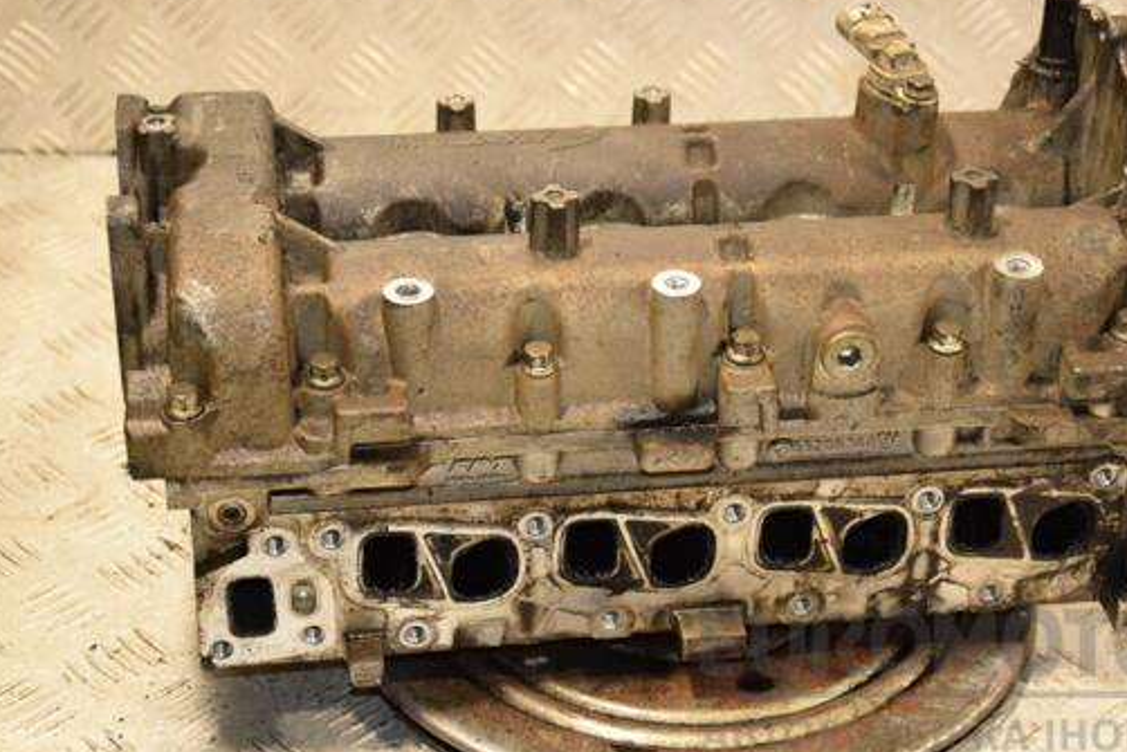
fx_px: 2524
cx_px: 658
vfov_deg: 16.9
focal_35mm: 81
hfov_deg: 25.1
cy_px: 343
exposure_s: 1/100
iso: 800
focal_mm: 45
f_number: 4.8
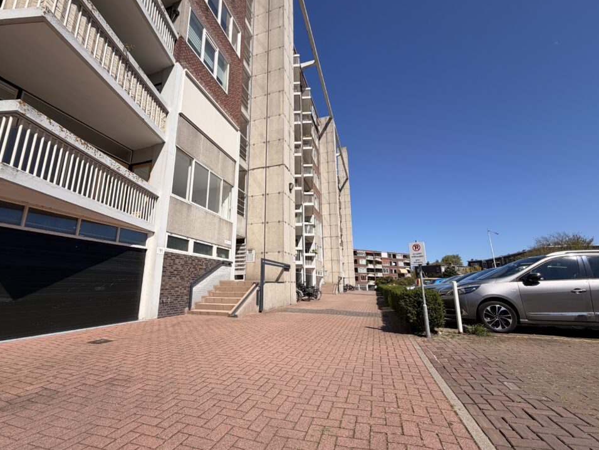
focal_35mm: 15
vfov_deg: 81.7
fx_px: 260
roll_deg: -0.1
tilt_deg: +14.2
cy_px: 225
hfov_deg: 98.1
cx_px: 286
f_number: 2.2
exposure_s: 1/1105
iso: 20
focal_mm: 2.22
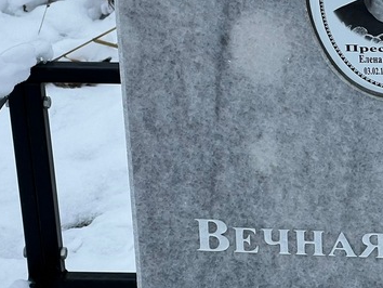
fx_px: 1926
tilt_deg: -24.8
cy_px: 9
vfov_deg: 8.5
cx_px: 386
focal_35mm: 174
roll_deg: +0.8
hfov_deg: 11.2
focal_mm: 9
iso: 32
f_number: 2.8
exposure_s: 1/99
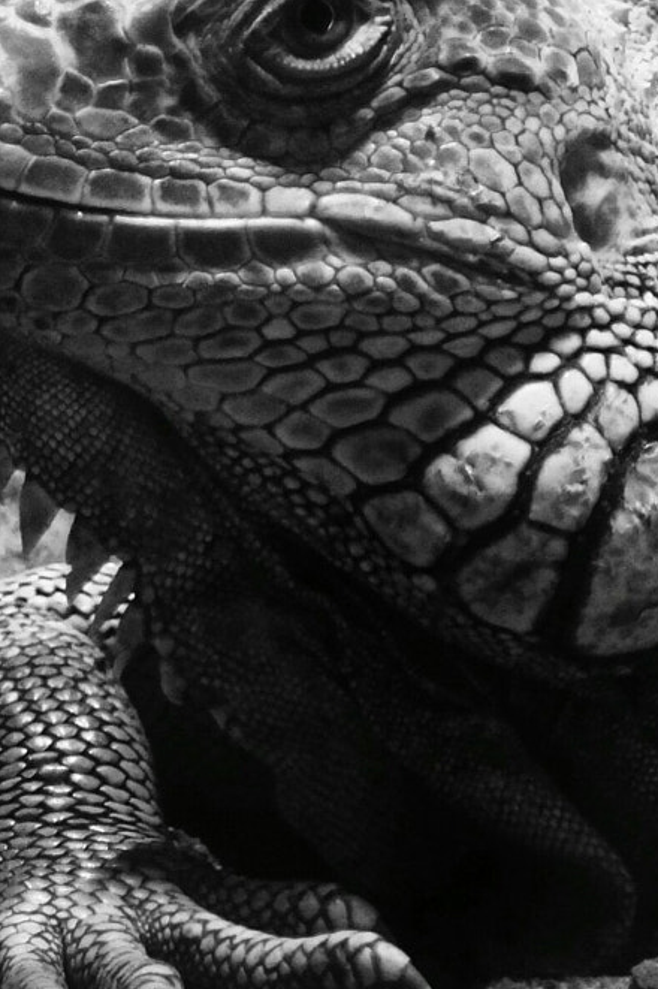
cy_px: 453
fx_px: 3979
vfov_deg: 14.2
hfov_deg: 9.4
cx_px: 667
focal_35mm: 145
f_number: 4.5
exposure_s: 1/80
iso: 1000
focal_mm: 40
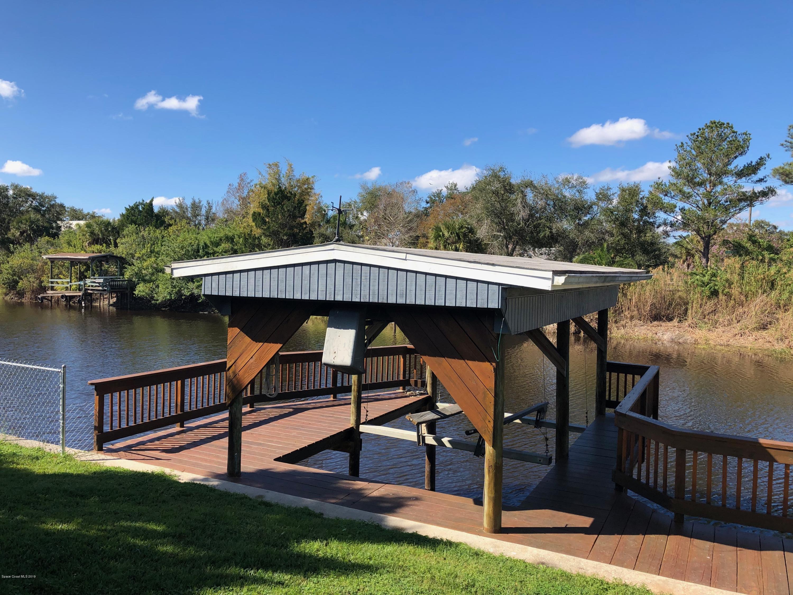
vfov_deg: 49.7
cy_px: 298
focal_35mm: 28
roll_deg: -0.8
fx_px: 641
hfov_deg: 63.4
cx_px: 396
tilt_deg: -3.1
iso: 20
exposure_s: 1/1412
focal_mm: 3.99
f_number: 1.8
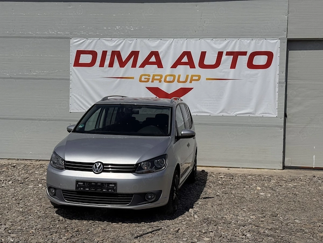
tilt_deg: -1.4
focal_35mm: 48
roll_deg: -1.9
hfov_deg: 39.7
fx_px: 448
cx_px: 162
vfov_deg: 30.3
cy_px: 122
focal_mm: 6.76
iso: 50
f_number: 1.78
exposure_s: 1/15385
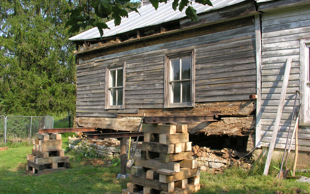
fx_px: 321
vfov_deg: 33.5
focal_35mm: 38
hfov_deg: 51.5
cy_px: 107
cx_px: 154
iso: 50
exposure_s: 1/130
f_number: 5
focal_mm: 8.9
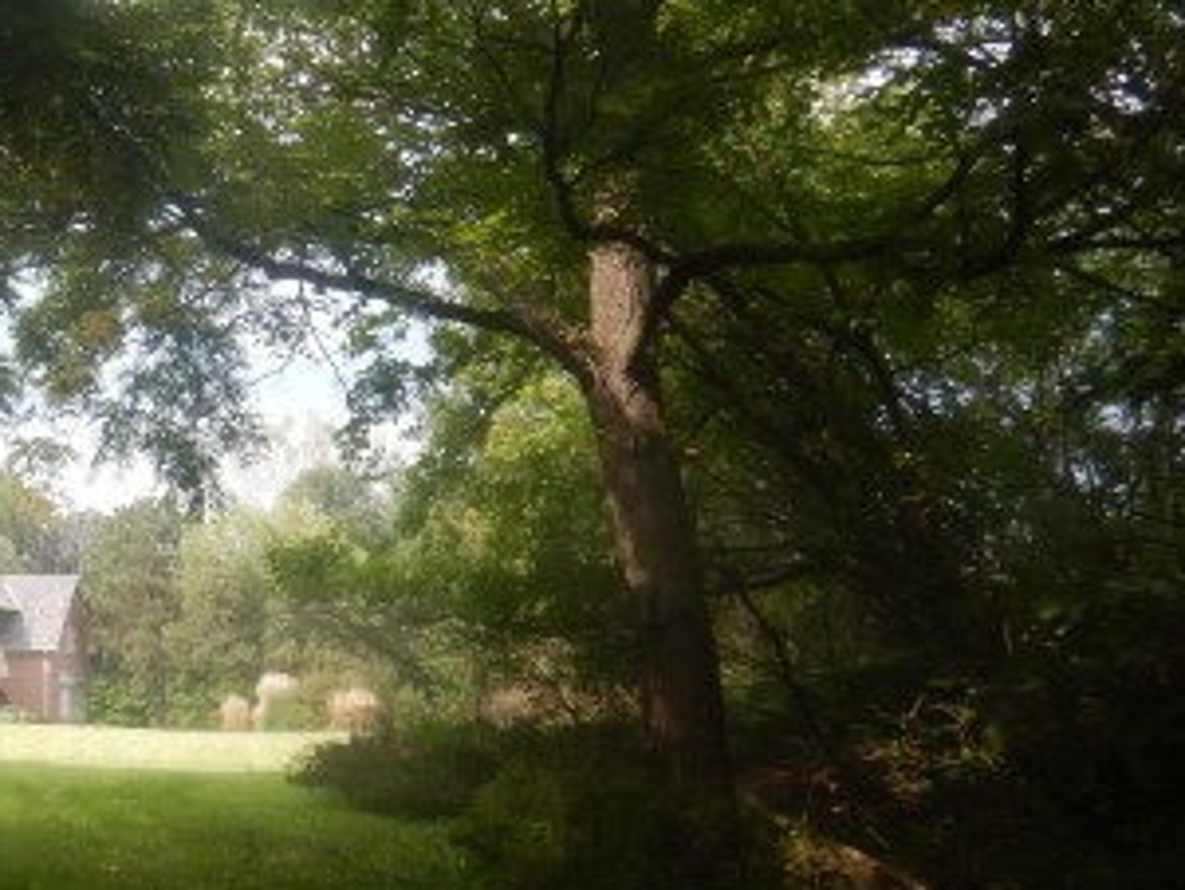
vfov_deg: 28.6
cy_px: 437
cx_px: 12
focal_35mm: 51
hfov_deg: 34.3
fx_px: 1747
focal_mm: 4.3
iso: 125
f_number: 2.8
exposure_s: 1/400
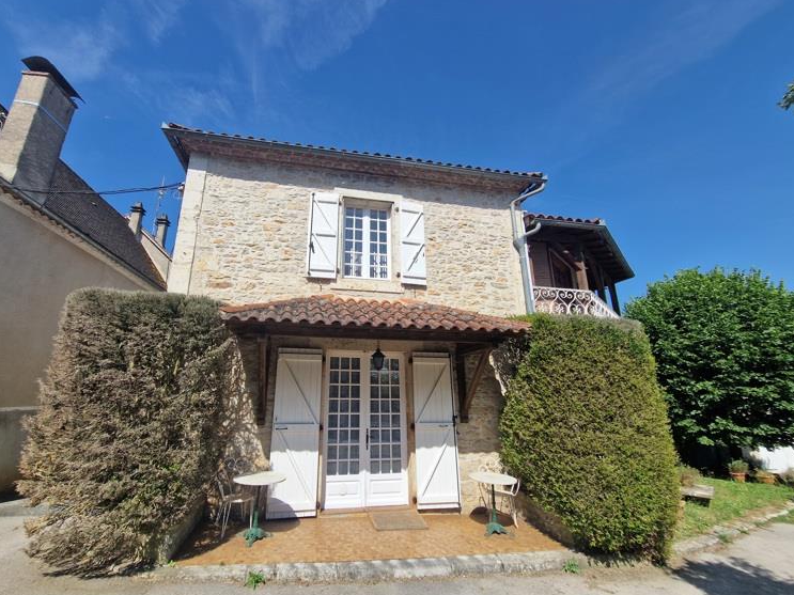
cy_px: 291
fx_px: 321
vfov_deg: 85.6
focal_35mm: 14
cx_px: 373
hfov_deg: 101.9
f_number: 2.2
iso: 50
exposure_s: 1/2360
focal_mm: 2.2
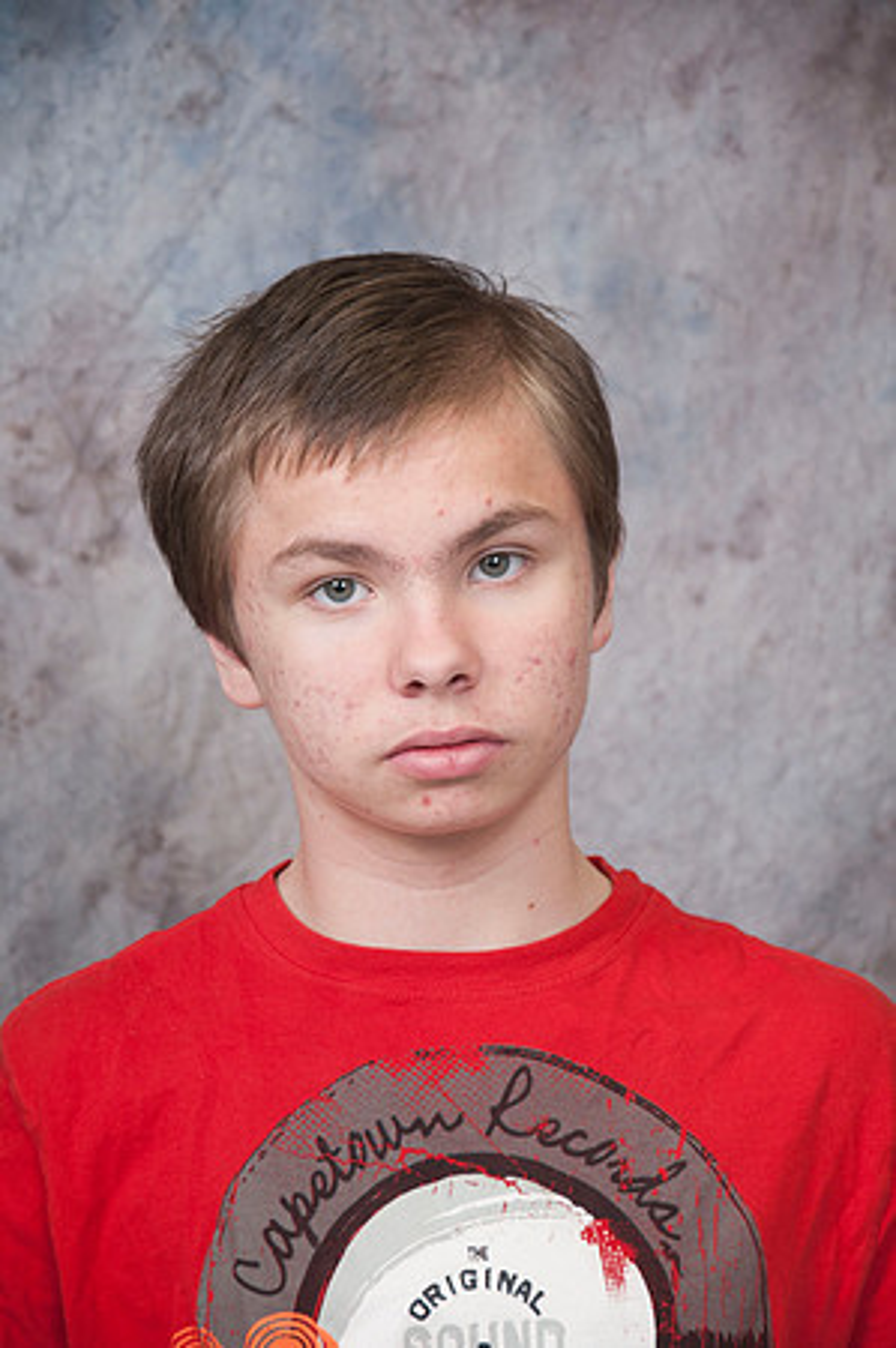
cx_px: 448
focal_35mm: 135
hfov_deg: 10.1
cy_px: 674
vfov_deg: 15.2
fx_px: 5051
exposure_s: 1/125
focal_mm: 90
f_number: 5.6
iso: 200
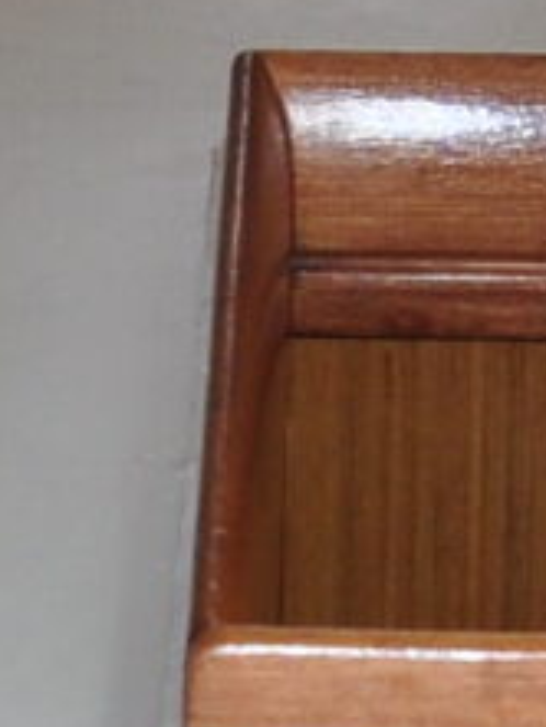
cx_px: 148
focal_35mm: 351
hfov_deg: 4.2
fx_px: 7366
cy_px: 303
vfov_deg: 5.6
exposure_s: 1/125
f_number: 8
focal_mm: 21
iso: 320
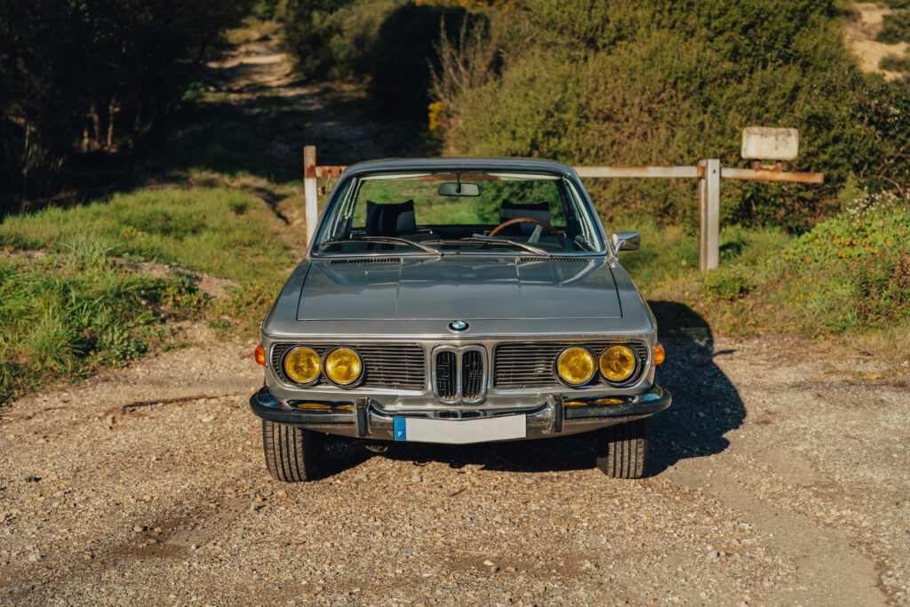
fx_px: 1423
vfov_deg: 24.1
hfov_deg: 35.5
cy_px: 304
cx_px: 455
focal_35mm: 56
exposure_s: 1/350
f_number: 2.8
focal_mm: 56.3
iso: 50
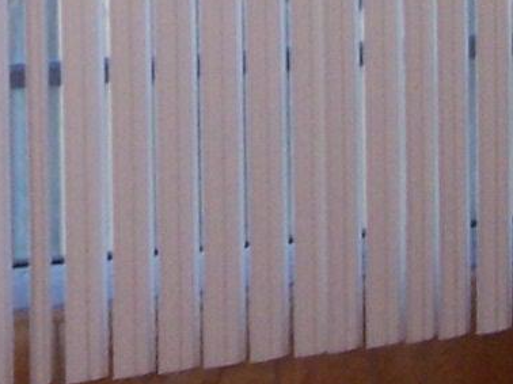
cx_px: 167
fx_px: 3051
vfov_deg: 7.1
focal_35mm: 206
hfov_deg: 9.6
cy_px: -168
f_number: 2.8
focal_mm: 6.3
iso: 140
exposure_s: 1/60
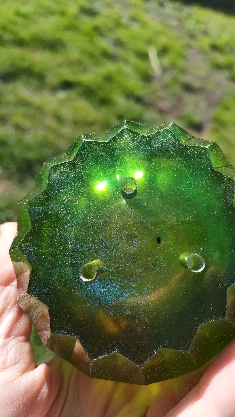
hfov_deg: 42.8
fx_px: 299
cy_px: 206
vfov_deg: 69.9
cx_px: 130
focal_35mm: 27
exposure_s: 1/621
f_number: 1.88
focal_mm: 5.56
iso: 50
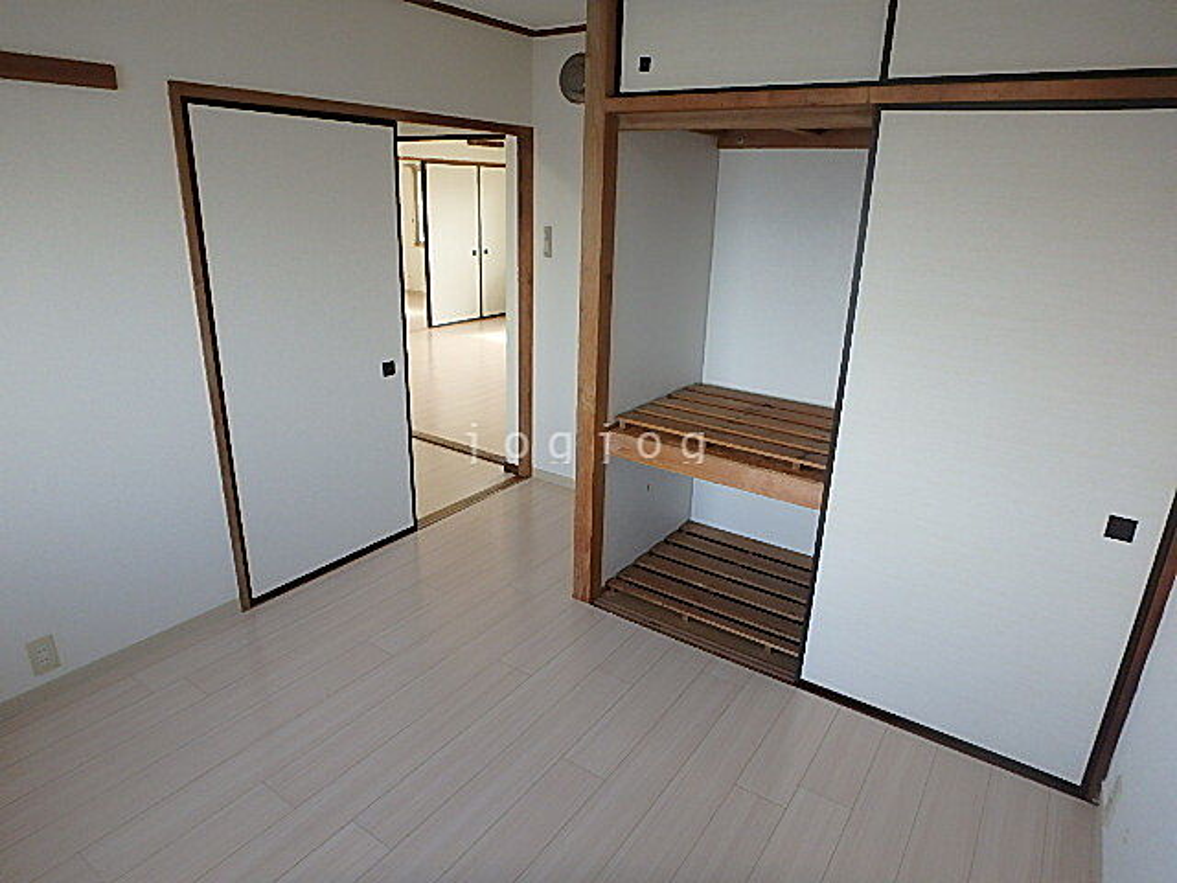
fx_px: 714
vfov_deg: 63.4
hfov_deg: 79.0
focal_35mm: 21
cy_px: 442
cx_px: 588
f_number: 3.5
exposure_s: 1/60
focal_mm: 3.7
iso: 200
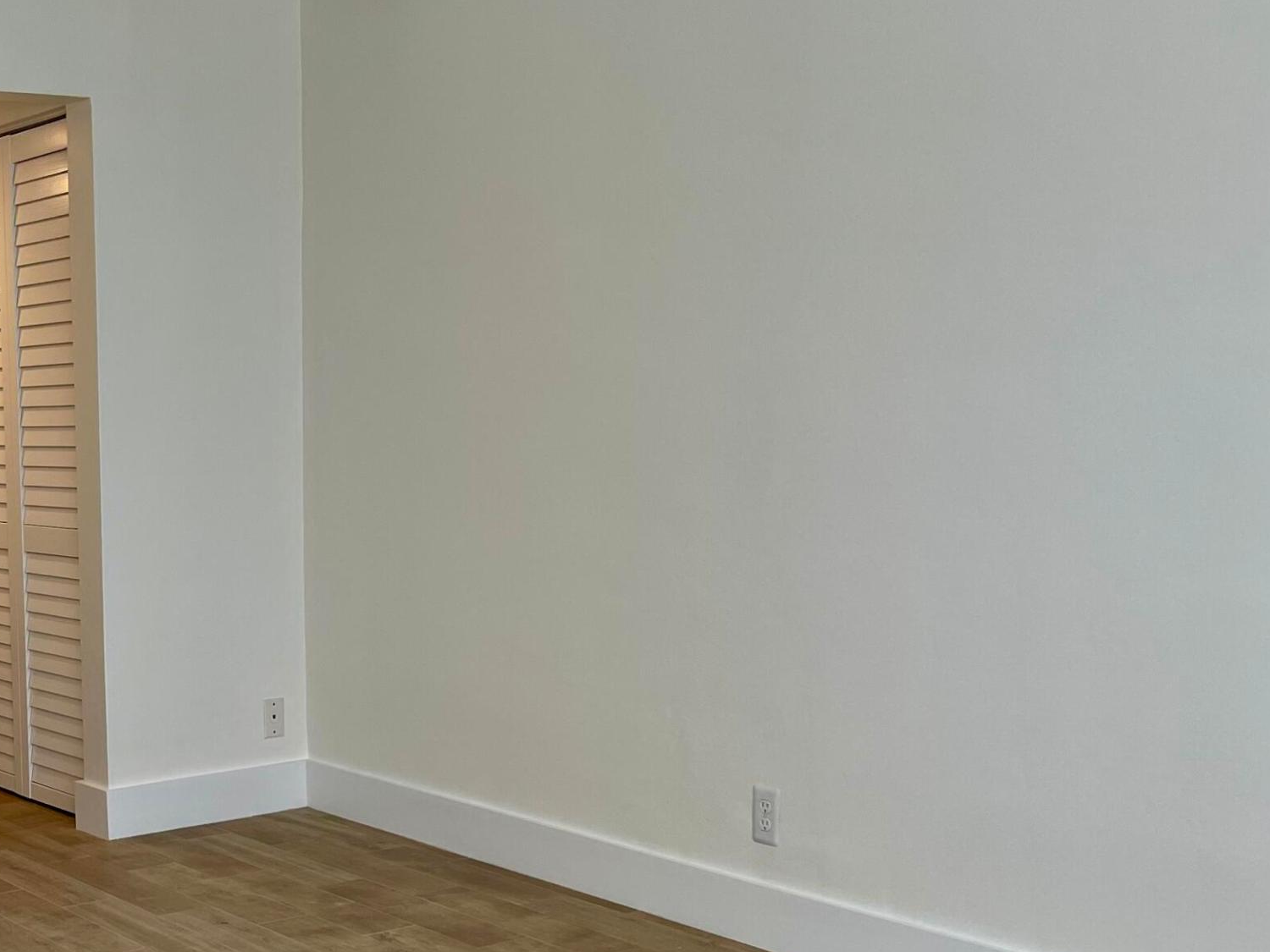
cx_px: 136
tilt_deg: -7.6
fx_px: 1761
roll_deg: +0.9
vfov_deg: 30.1
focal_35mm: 48
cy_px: 601
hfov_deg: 37.2
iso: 80
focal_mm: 5.1
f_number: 1.6
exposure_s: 1/120
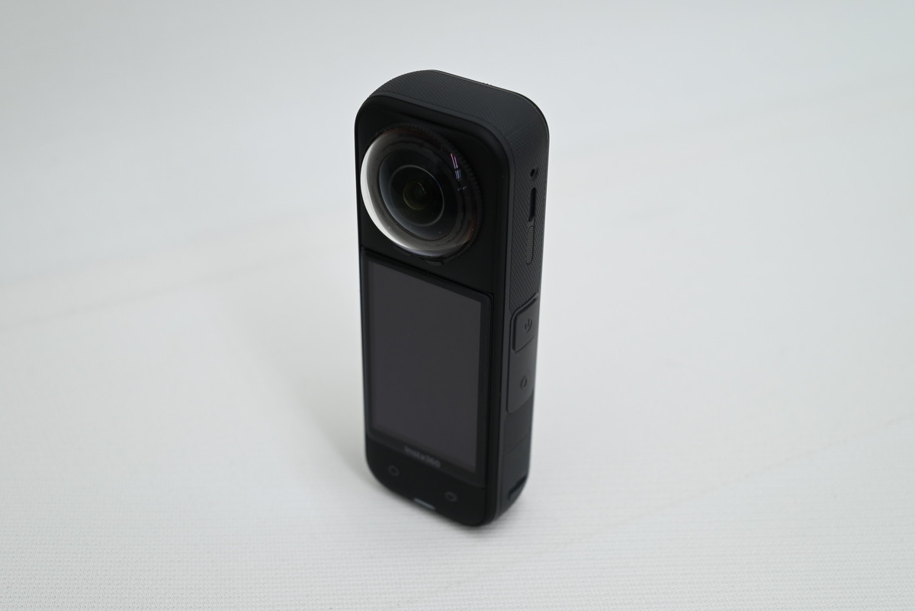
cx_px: 458
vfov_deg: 28.1
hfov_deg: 41.1
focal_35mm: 48
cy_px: 306
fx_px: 1220
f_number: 6
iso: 450
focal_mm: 48
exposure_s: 1/50
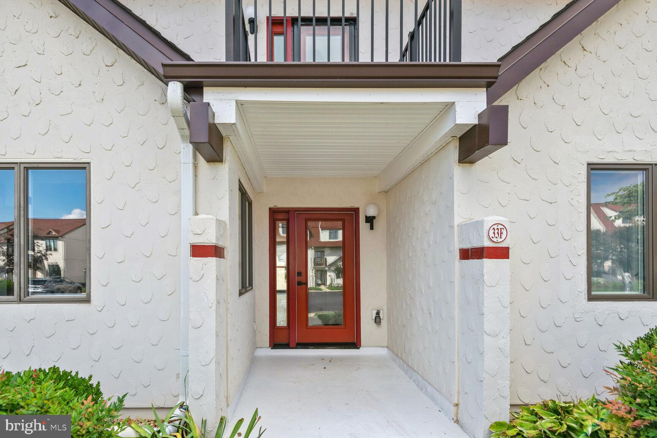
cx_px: 328
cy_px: 219
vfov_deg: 67.4
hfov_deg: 90.0
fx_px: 328
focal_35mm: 18
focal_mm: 18
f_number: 8
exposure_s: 1/400
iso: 200
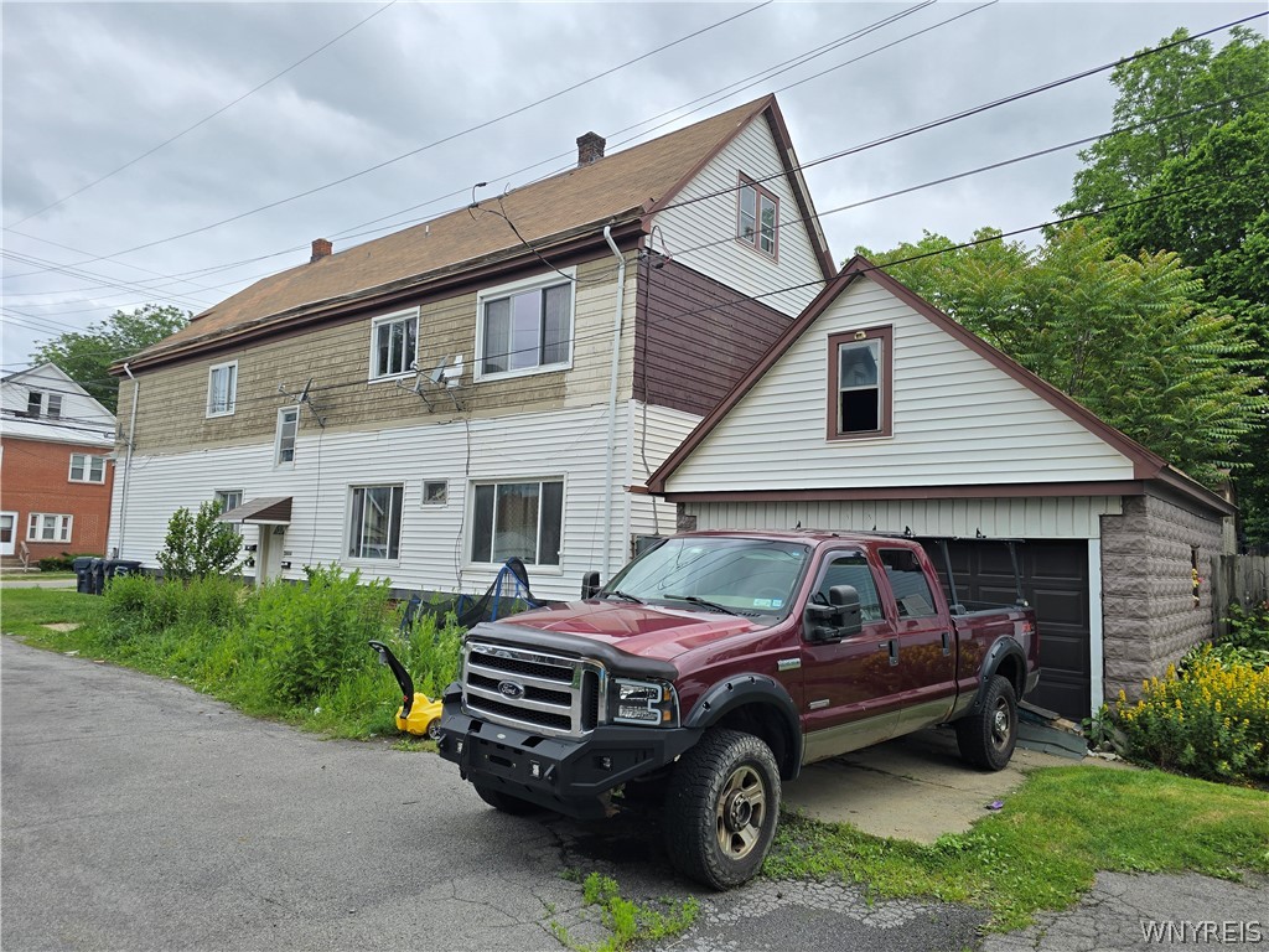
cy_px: 476
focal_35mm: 23
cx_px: 634
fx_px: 843
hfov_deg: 73.9
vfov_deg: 58.9
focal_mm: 6.3
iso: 12
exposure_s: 1/670
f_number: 1.7
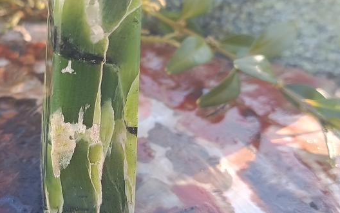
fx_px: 491
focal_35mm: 53
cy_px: 89
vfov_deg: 24.4
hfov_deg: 37.6
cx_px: 102
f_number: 1.7
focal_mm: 5.24
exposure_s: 1/100
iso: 168
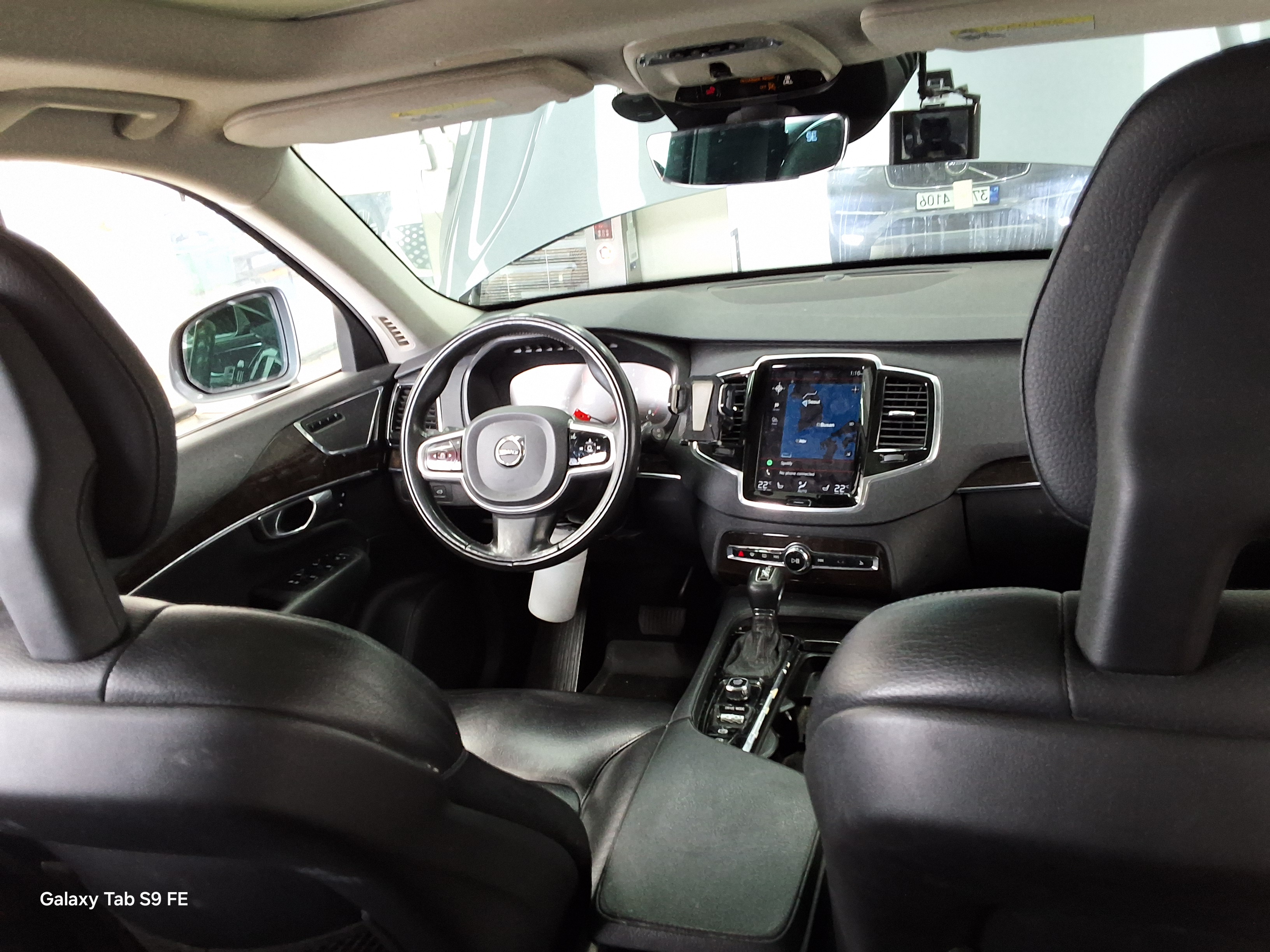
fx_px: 1027
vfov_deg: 49.7
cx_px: 635
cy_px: 476
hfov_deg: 63.4
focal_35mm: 28
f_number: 1.9
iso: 160
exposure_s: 1/40
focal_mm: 2.91
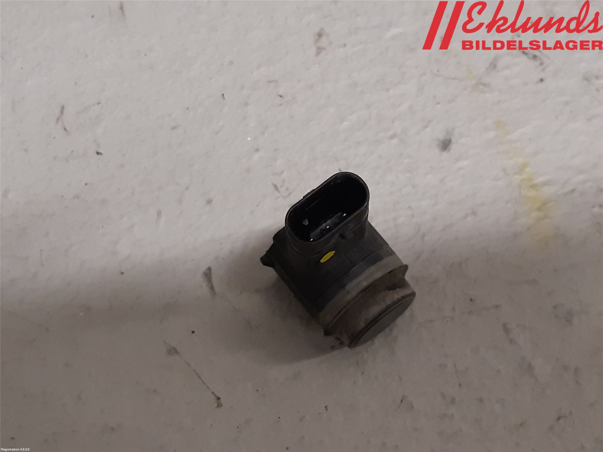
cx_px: 302
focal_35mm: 26
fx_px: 453
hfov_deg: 67.3
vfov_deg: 53.1
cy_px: 226
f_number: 1.7
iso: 200
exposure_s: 1/50
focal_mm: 3.93
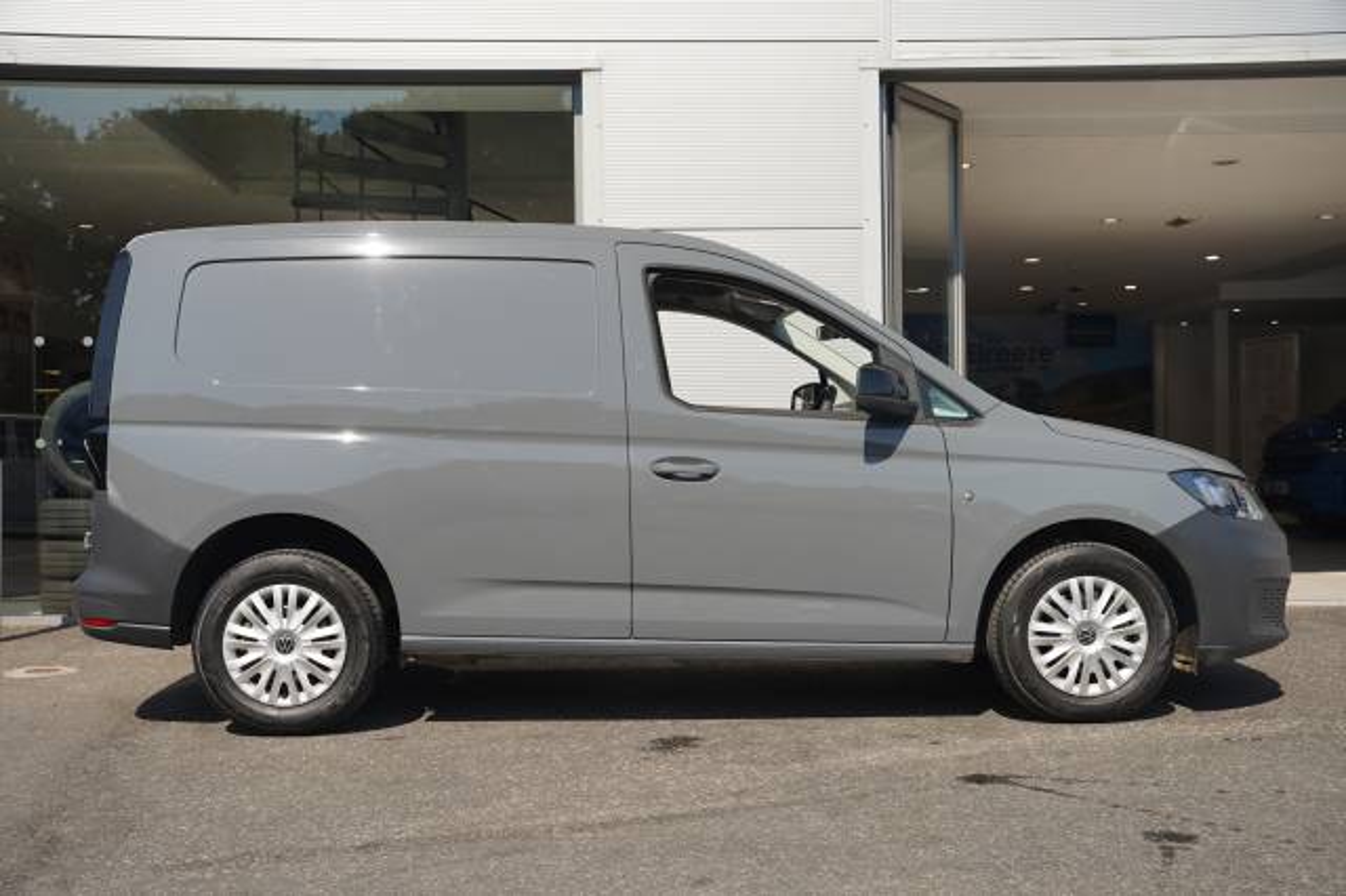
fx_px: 1536
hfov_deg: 47.3
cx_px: 673
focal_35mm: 41
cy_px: 448
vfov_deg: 32.5
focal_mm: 41.1
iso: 100
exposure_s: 1/320
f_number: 4.5
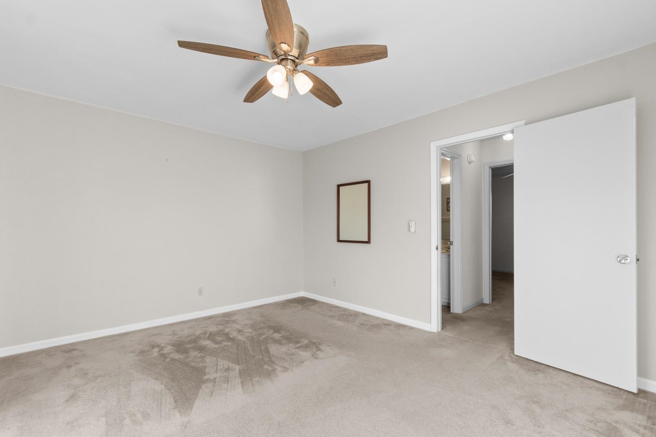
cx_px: 328
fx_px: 273
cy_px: 218
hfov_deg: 100.4
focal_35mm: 15
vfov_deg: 77.3
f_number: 4.5
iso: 100
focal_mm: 10
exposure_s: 1/6
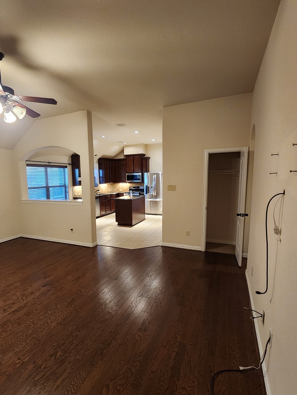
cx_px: 119
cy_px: 206
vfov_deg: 91.0
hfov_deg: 74.0
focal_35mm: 17
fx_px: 194
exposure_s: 1/30
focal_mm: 2.2
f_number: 2.2
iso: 500
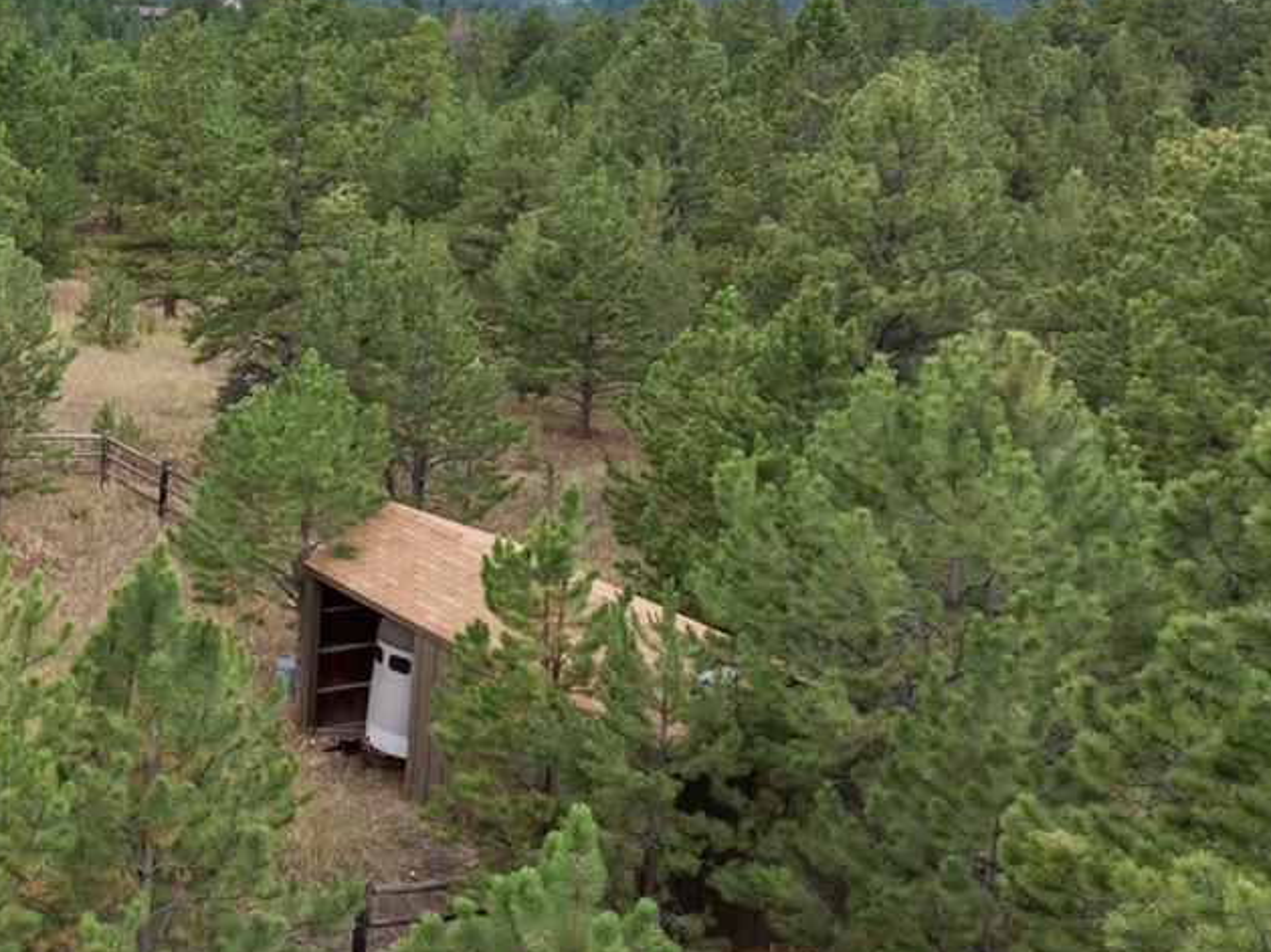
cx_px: -117
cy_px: 259
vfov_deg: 26.3
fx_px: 2018
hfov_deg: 31.2
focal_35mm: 55
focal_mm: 12.29
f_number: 2.8
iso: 270
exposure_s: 1/160
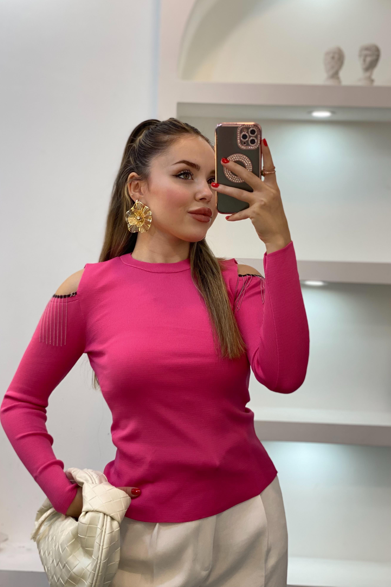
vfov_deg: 36.2
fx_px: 896
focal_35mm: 55
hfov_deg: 24.6
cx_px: 175
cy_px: 289
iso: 80
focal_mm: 6
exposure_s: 1/100
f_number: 2
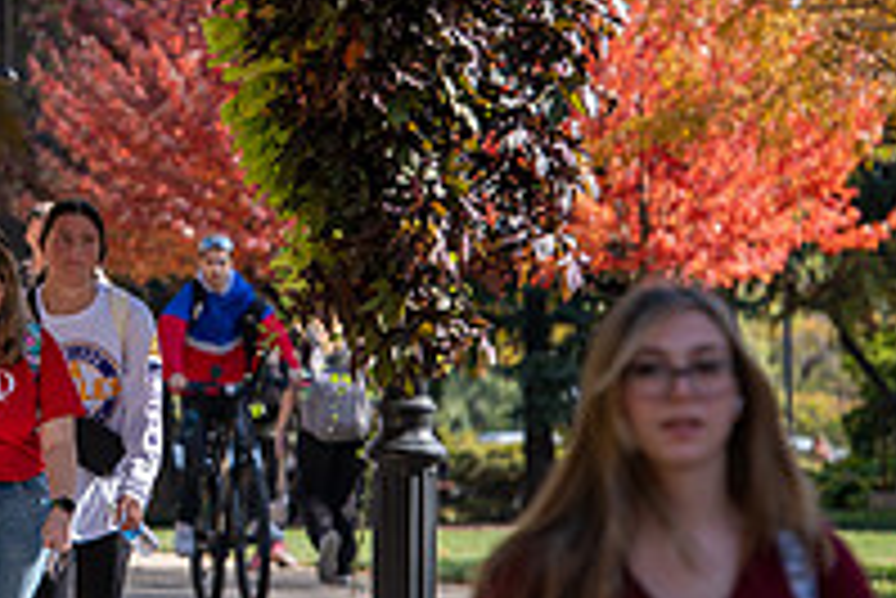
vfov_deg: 3.0
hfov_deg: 4.5
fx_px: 11258
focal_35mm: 452
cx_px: -149
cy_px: 142
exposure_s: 1/250
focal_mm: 155
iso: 160
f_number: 5.6
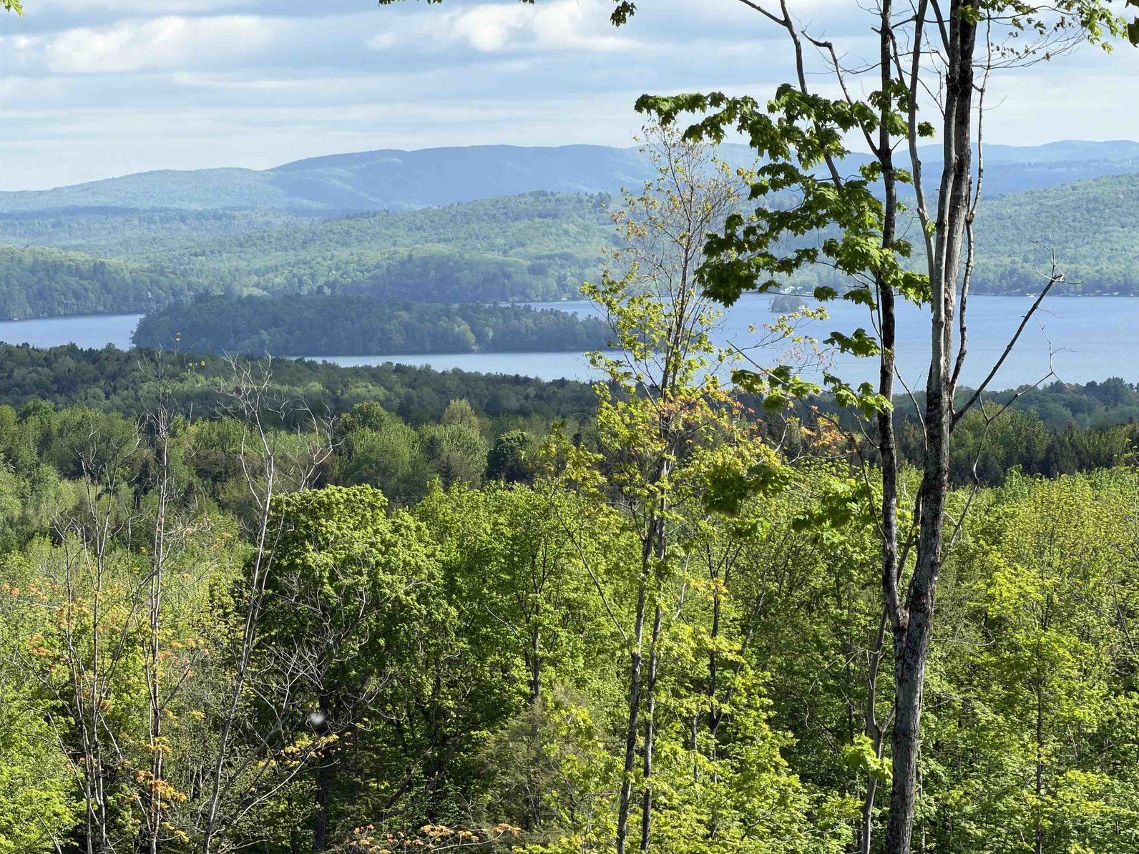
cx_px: 572
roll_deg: +0.8
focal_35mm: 201
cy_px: 426
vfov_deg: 7.4
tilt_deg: -2.1
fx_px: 6614
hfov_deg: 9.8
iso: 32
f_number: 2.8
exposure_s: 1/639
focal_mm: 16.89
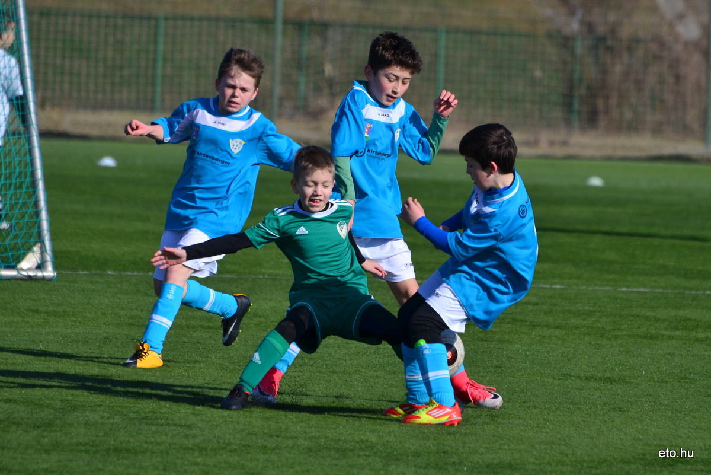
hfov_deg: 5.5
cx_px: 356
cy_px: 238
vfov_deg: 3.7
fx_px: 7409
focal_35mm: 375
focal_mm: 250
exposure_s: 1/1600
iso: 140
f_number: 5.6
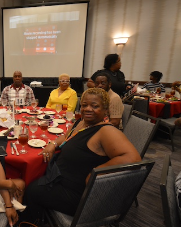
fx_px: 181
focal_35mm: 27
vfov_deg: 64.1
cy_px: 113
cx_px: 13
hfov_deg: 47.0
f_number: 4.8
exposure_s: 1/60
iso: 640
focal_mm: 12
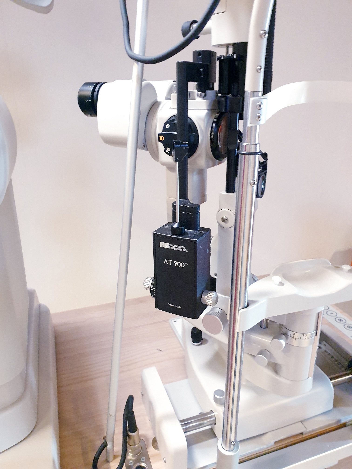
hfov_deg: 53.1
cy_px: 234
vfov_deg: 67.3
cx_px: 176
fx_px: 353
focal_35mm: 26
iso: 500
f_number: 2.4
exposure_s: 1/50
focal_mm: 4.3
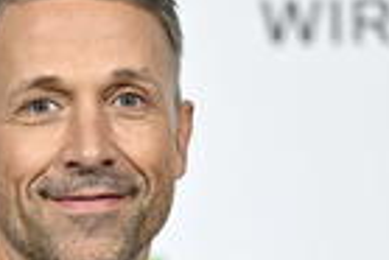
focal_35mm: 454
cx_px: 77
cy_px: 324
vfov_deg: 3.0
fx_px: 4911
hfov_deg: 4.5
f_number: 2.8
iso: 1000
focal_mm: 140
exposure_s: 1/640
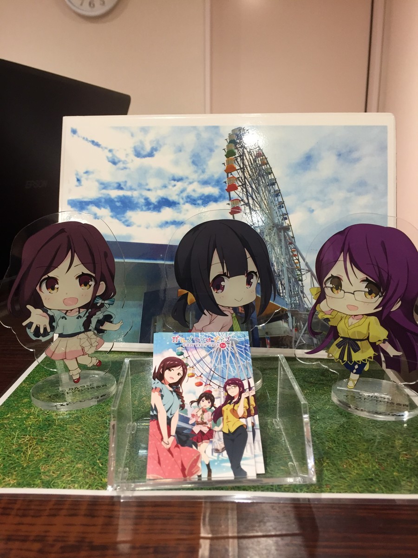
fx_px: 467
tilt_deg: -13.1
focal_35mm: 29
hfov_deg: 48.2
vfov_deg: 61.7
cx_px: 209
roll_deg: -0.4
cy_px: 279
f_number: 2.2
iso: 50
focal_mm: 4.15
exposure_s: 1/30
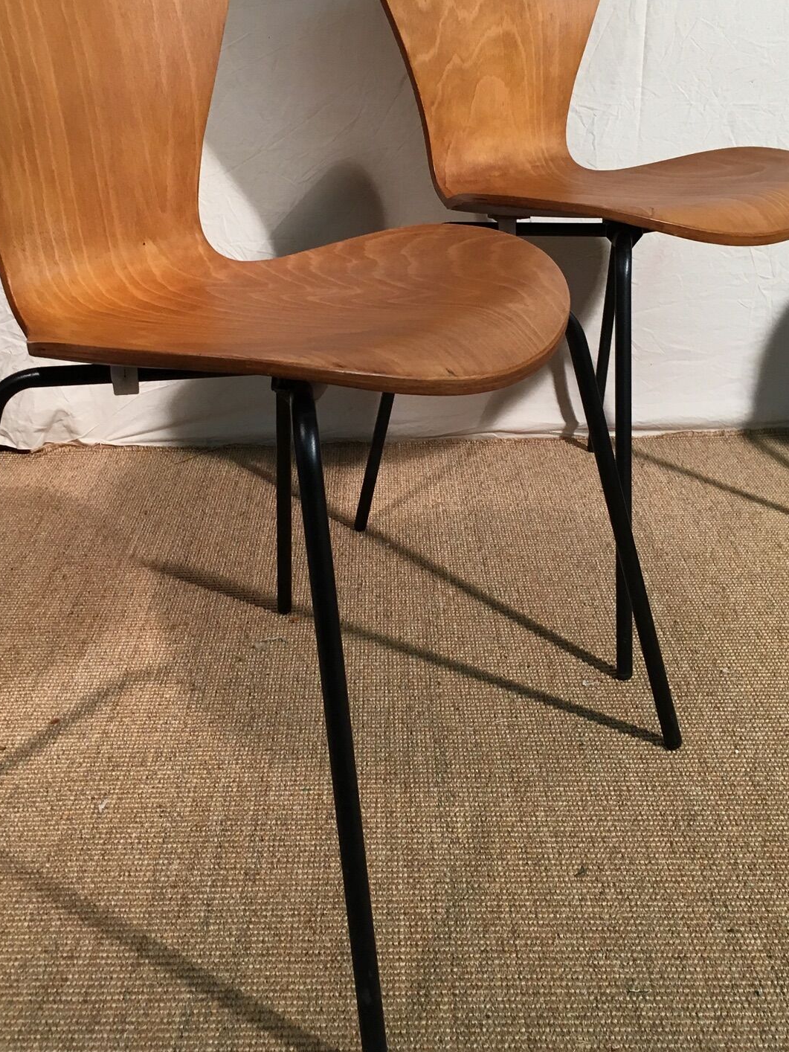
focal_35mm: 42
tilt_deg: -16.6
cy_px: 356
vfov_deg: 44.2
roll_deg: +3.5
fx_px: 1276
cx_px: 362
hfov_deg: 34.3
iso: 50
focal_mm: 4.15
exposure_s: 1/33
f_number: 2.2
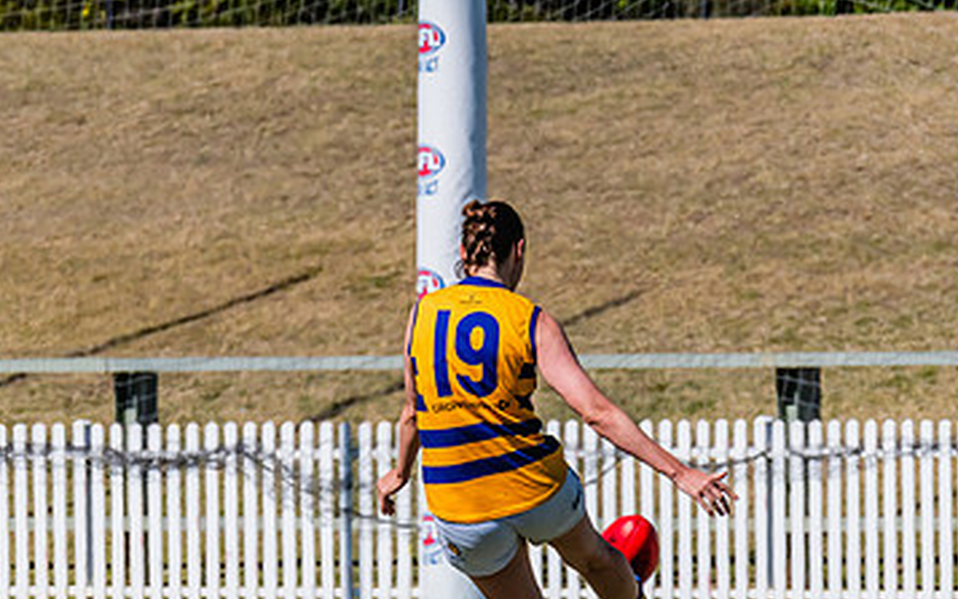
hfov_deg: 2.7
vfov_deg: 1.7
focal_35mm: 780
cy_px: 398
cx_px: 500
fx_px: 20362
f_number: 14
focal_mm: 360
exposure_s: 1/1600
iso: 800
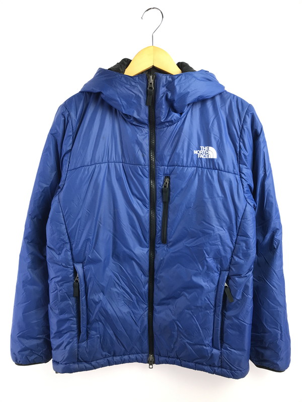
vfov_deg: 63.4
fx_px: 326
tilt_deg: -23.7
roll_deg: -1.4
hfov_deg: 49.7
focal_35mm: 28
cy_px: 201
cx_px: 151
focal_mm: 3.99
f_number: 1.8
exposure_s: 1/100
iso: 32
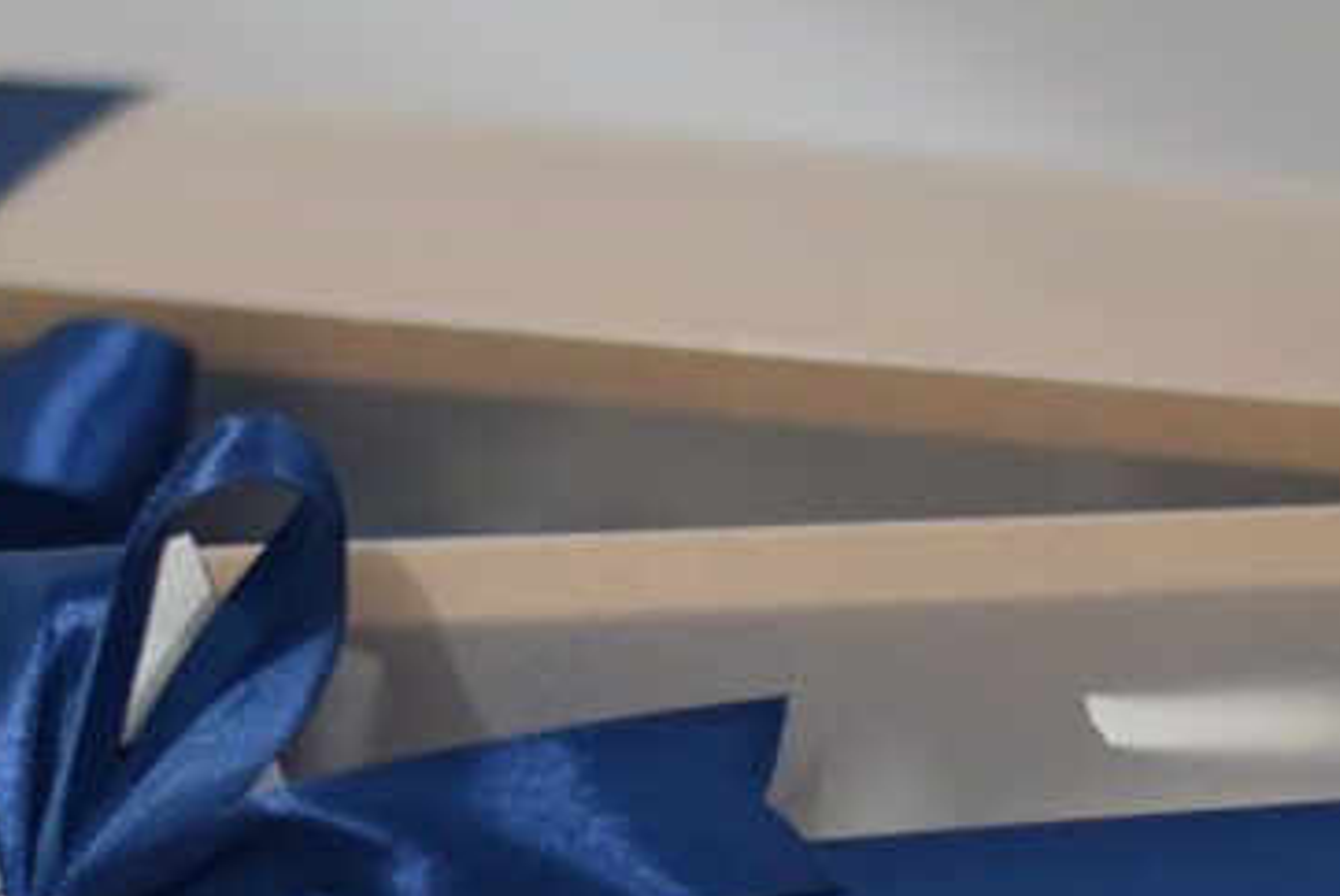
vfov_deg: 6.5
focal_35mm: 212
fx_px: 7897
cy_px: 961
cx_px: 925
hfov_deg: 9.7
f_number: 1.8
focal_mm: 50
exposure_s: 1/250
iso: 800
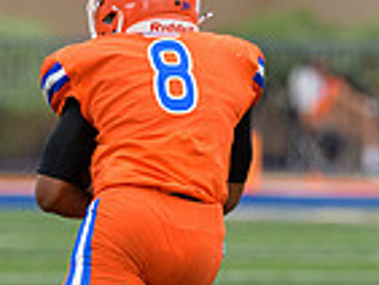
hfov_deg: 1.9
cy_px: 79
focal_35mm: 1067
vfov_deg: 1.4
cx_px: 110
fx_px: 11692
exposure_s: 1/800
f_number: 3.5
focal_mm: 270
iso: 1000
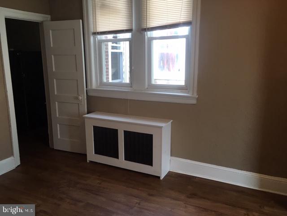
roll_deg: -0.4
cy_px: 108
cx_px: 144
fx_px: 240
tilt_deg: -10.9
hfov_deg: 61.7
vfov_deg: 48.2
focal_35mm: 29
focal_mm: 4.15
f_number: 2.2
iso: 32
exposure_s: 1/30
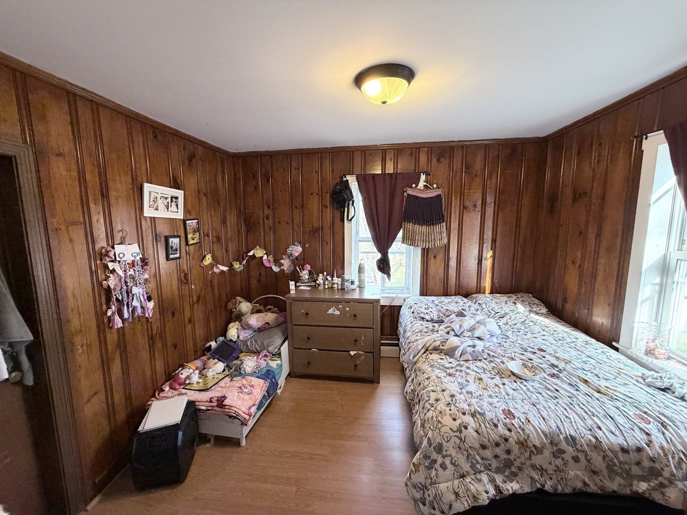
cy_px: 258
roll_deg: +0.6
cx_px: 344
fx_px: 278
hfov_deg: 102.1
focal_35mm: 14
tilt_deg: -8.3
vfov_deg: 85.7
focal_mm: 2.22
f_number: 2.2
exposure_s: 1/60
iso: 400
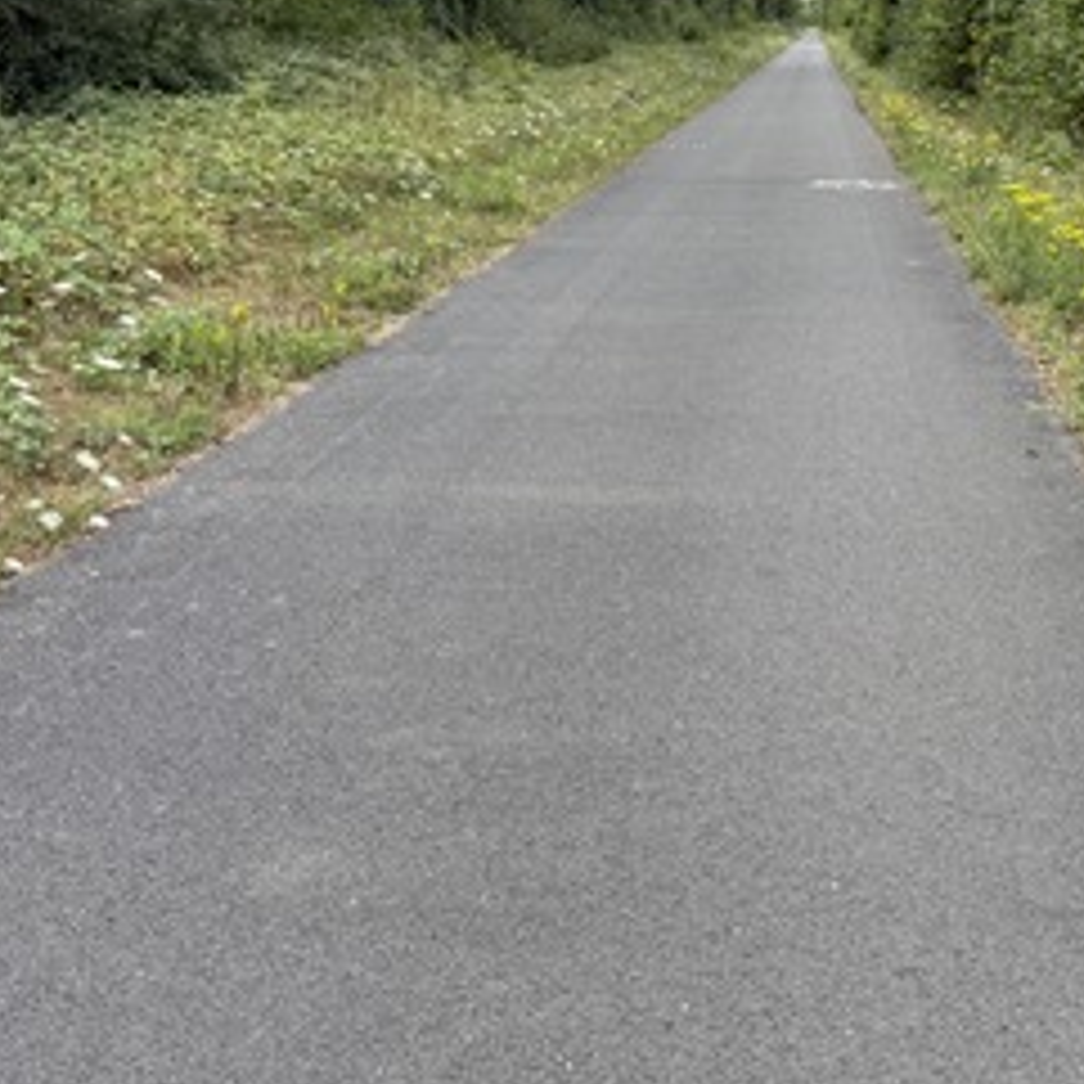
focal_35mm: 44
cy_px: 488
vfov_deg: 38.3
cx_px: 724
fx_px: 1559
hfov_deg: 37.9
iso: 100
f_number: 1.78
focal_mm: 6.76
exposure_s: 1/840
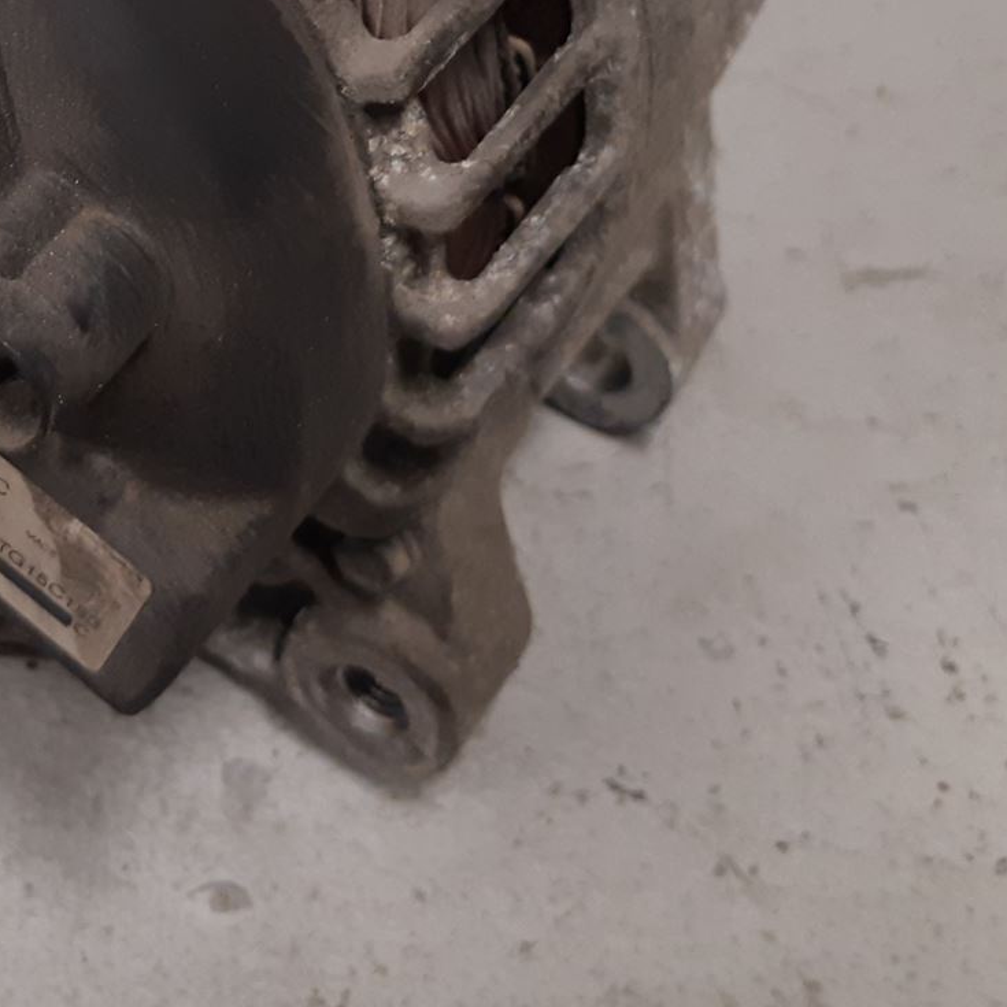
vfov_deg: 25.5
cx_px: 12
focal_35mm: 64
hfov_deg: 25.6
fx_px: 2106
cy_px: -1
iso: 160
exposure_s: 1/50
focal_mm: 3.93
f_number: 1.7
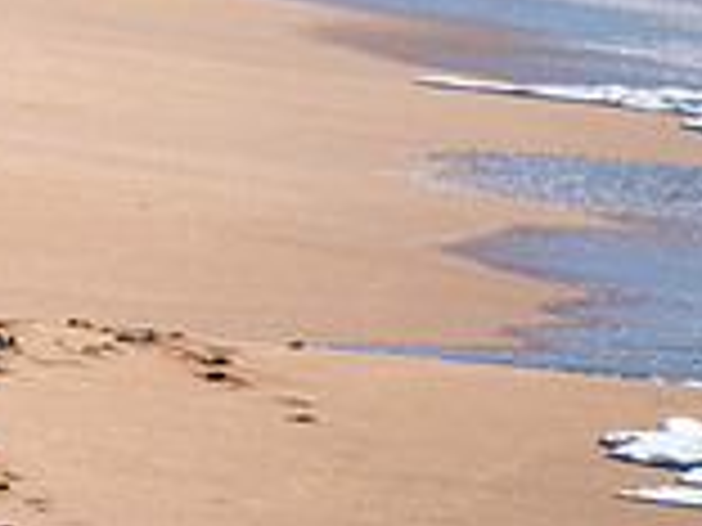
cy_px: 162
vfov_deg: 0.7
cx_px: -529
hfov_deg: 0.9
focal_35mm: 2137
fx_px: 43338
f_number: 5.6
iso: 80
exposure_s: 1/1000
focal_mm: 500
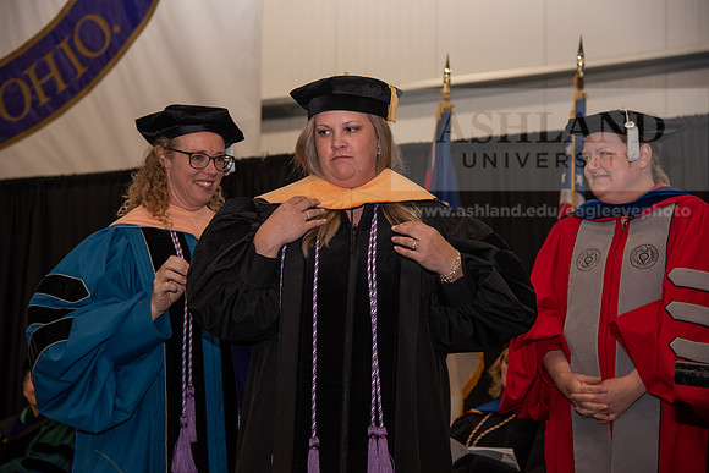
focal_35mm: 75
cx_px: 354
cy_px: 236
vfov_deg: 18.2
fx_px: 1477
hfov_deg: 27.0
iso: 800
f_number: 5
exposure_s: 1/125
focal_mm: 75
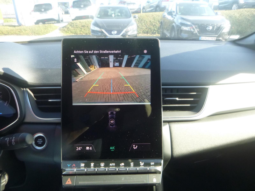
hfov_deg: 69.4
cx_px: 128
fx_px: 184
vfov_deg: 54.9
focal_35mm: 25
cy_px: 96
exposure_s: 1/60
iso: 250
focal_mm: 4.5
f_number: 3.9
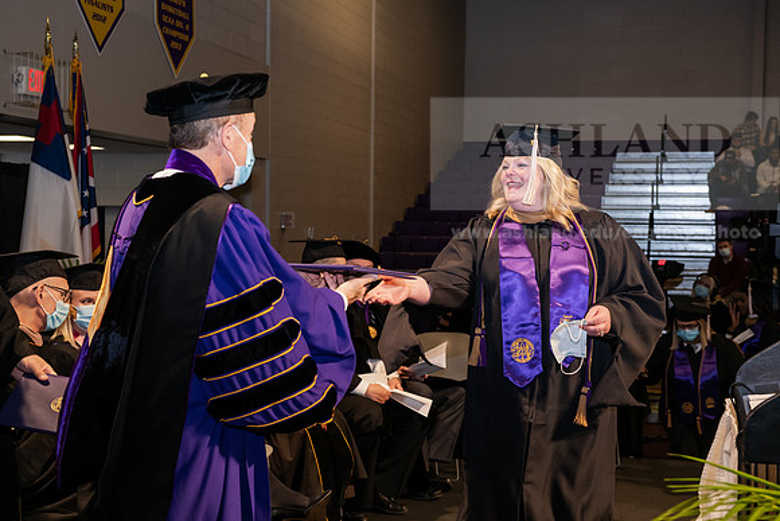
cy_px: 260
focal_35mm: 58
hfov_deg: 34.5
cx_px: 390
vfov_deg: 23.4
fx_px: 1257
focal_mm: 58
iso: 1600
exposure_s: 1/200
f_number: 6.3
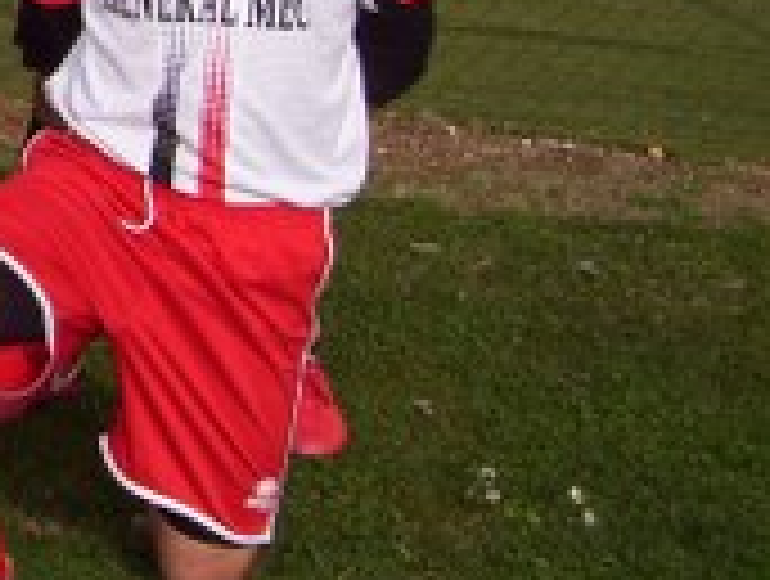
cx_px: -599
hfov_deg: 13.3
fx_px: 2987
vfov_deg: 10.8
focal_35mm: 134
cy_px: -202
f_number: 4.8
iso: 80
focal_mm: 6
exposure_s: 1/1000
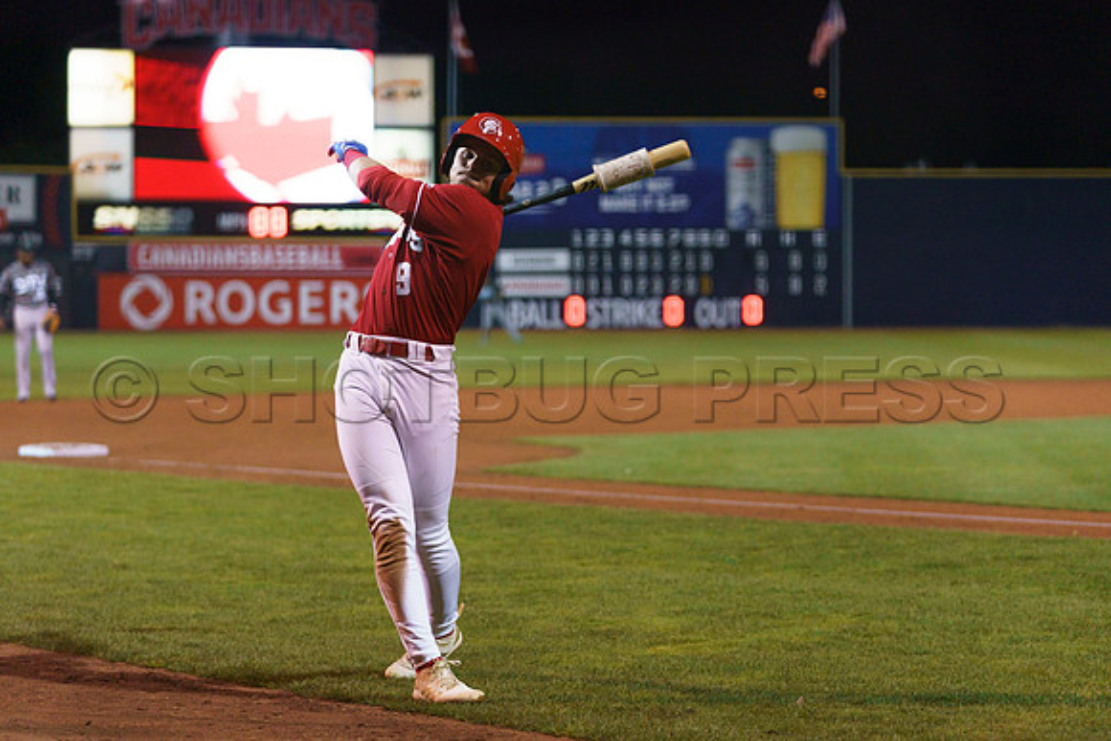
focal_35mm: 107
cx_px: 556
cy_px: 370
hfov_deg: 19.2
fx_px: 3289
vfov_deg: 12.9
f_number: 2.8
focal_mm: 98
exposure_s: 1/1250
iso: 2000
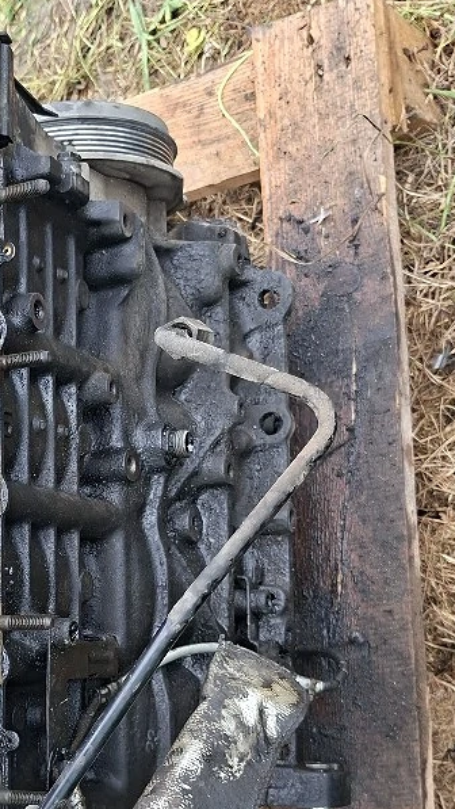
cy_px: 555
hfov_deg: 20.8
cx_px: 4
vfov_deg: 36.7
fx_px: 1201
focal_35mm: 56
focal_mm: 5.54
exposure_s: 1/286
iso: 50
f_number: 1.8
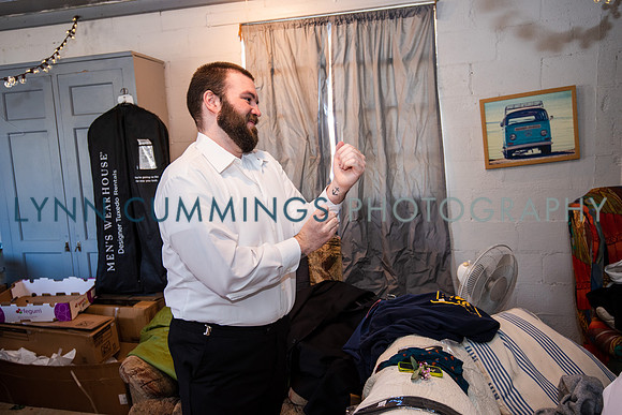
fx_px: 484
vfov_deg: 46.4
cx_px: 311
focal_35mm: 28
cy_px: 208
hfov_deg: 65.5
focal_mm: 28
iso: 640
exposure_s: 1/60
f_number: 4
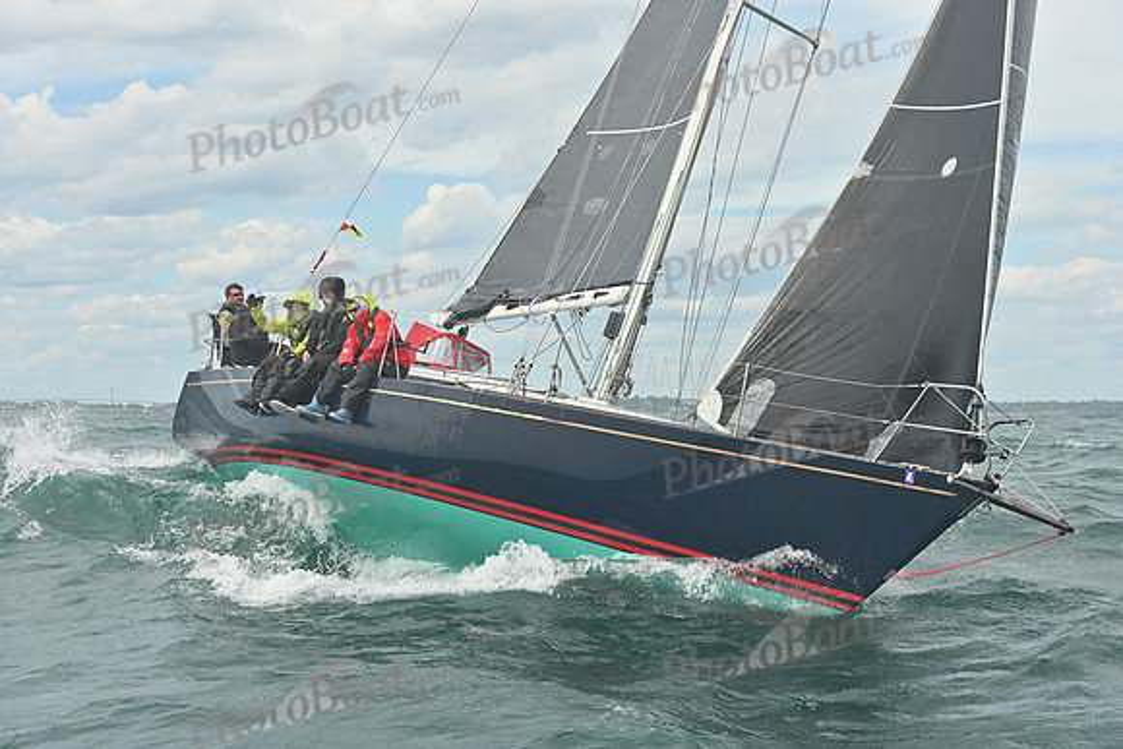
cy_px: 374
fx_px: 2340
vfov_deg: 18.2
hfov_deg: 27.0
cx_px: 562
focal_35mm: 75
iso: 320
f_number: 8
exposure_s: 1/1250
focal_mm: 75
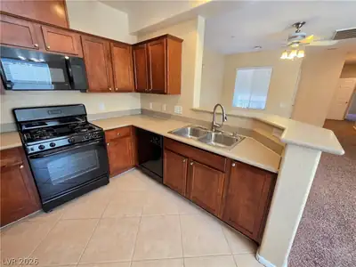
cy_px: 134
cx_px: 178
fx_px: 134
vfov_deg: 89.9
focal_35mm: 13
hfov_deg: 106.2
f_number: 1.9
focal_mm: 2.2
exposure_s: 1/60
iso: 160
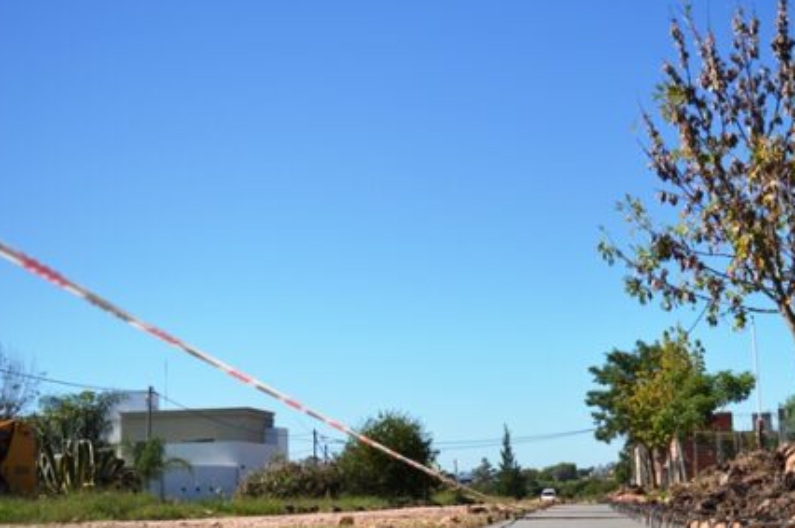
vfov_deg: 27.4
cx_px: 539
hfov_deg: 39.8
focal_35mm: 49
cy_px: 326
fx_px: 1081
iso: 100
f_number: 3.8
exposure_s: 1/1250
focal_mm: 20
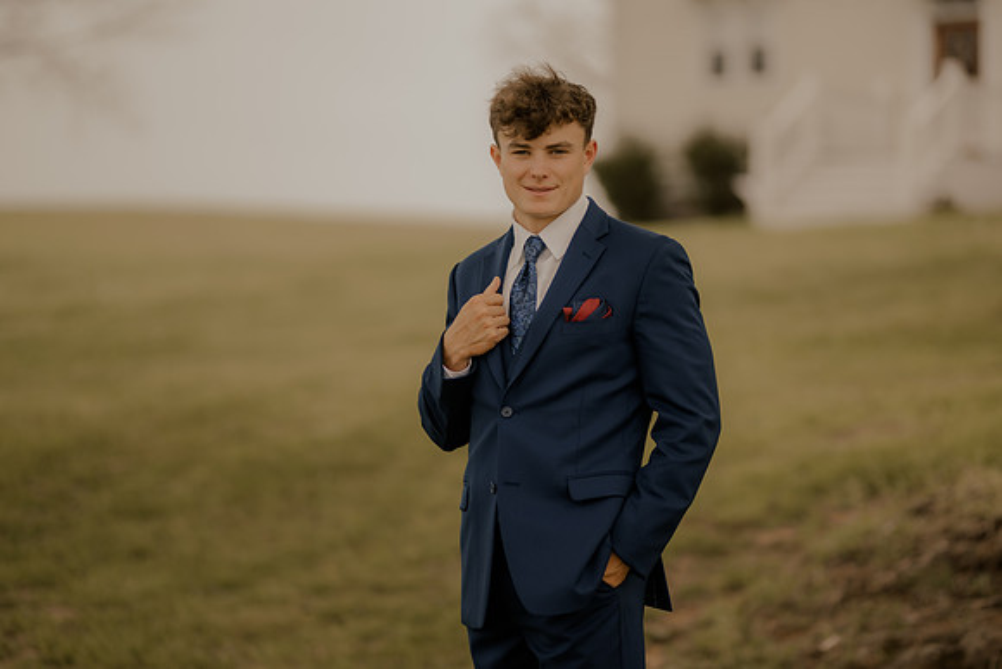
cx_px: 541
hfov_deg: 22.1
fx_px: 2566
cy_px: 359
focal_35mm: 92
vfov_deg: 14.8
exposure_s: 1/1600
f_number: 1.4
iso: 64
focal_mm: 85
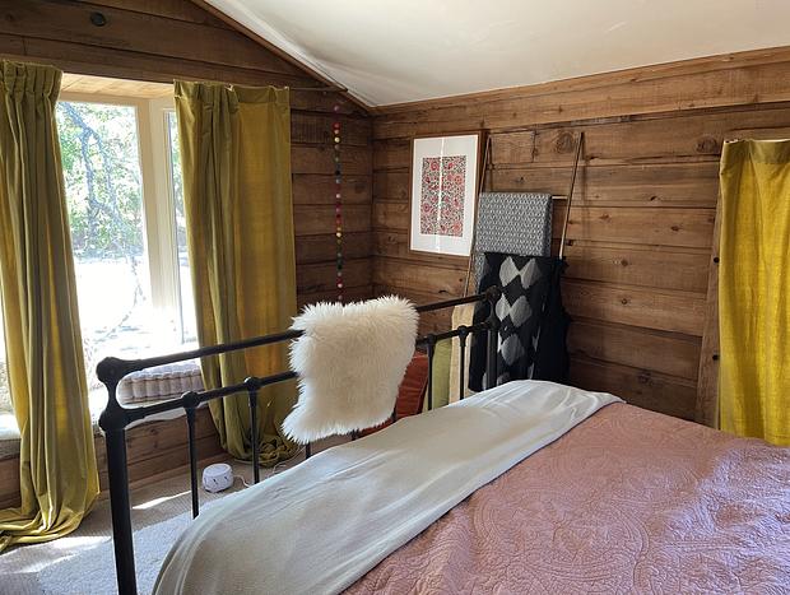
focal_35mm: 26
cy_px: 298
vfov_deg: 53.2
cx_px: 395
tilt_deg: -10.1
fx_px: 594
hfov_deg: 67.2
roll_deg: +0.4
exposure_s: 1/60
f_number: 1.6
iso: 200
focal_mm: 5.1
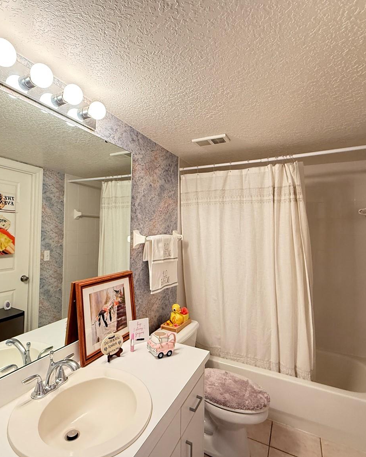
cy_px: 224
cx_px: 155
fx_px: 257
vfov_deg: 83.3
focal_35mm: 19
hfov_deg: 70.4
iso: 500
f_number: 2.2
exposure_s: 1/60
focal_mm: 2.22
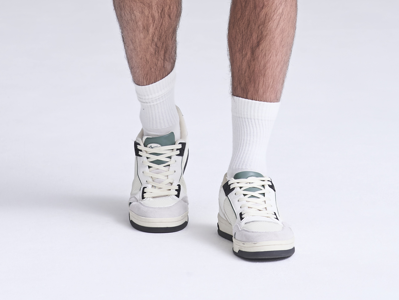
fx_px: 3020
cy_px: -95
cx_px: 229
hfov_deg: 7.6
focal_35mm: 262
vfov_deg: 5.6
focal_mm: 116
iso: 400
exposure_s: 1/160
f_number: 10
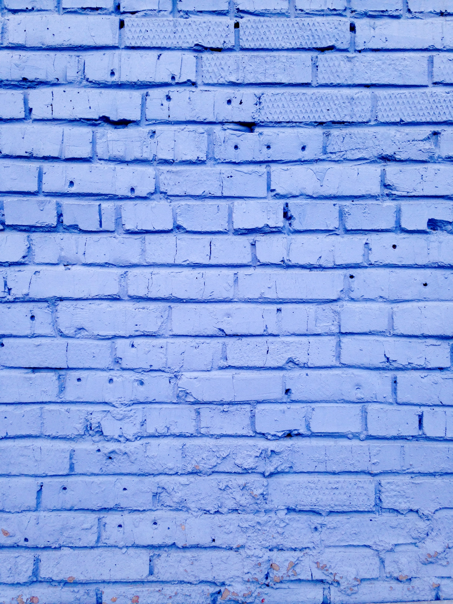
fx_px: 576
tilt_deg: -0.5
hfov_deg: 42.9
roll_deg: -0.4
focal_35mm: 33
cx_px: 226
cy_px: 302
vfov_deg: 55.4
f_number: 2.4
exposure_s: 1/131
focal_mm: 4.12
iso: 50
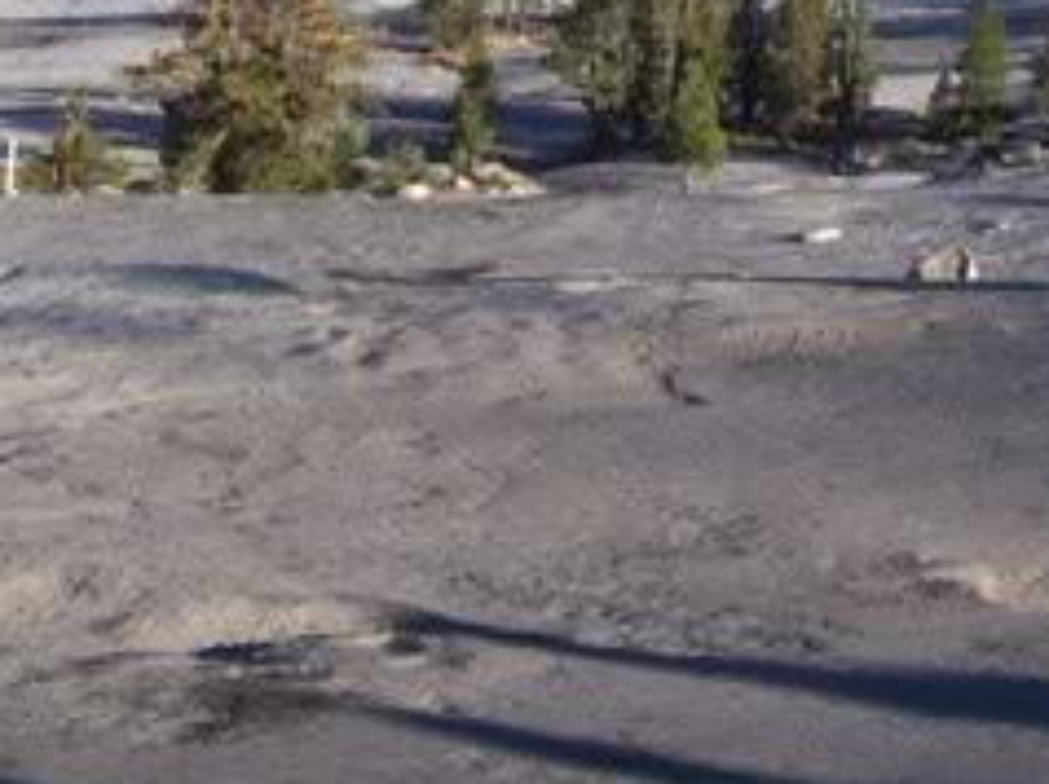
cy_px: -253
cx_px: 544
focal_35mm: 121
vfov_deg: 11.9
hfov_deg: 16.3
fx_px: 3663
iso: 80
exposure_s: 1/403
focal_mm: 6
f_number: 4.8
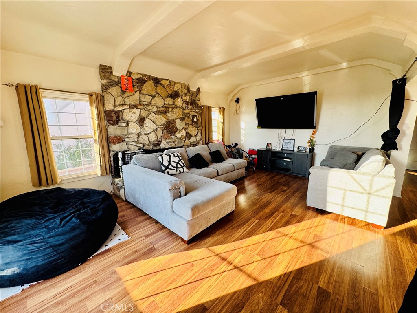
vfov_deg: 85.7
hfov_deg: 102.1
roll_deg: +0.3
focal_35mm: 14
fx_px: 169
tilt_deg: -10.2
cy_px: 156
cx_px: 208
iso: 160
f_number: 2.2
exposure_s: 1/99
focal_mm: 2.22
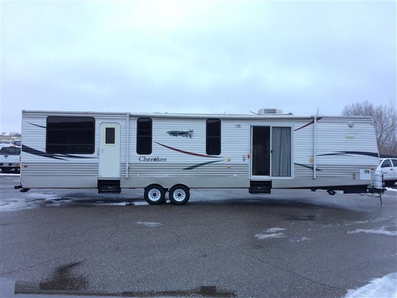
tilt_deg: -0.3
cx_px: 198
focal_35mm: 29
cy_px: 149
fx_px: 333
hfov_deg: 61.7
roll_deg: +0.0
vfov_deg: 48.2
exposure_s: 1/60
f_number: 2.2
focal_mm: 4.15
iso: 50
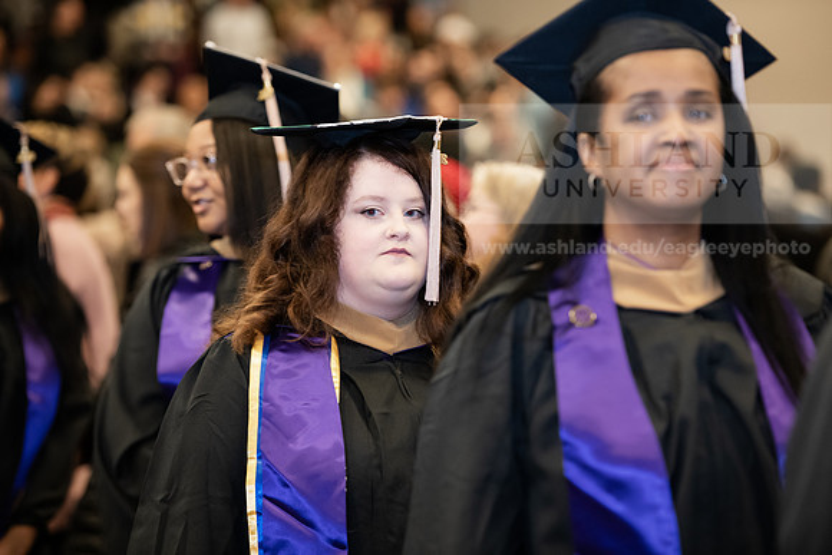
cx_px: 416
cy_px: 278
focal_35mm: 135
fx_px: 3121
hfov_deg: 15.2
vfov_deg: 10.2
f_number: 3.2
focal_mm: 135
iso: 2000
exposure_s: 1/200
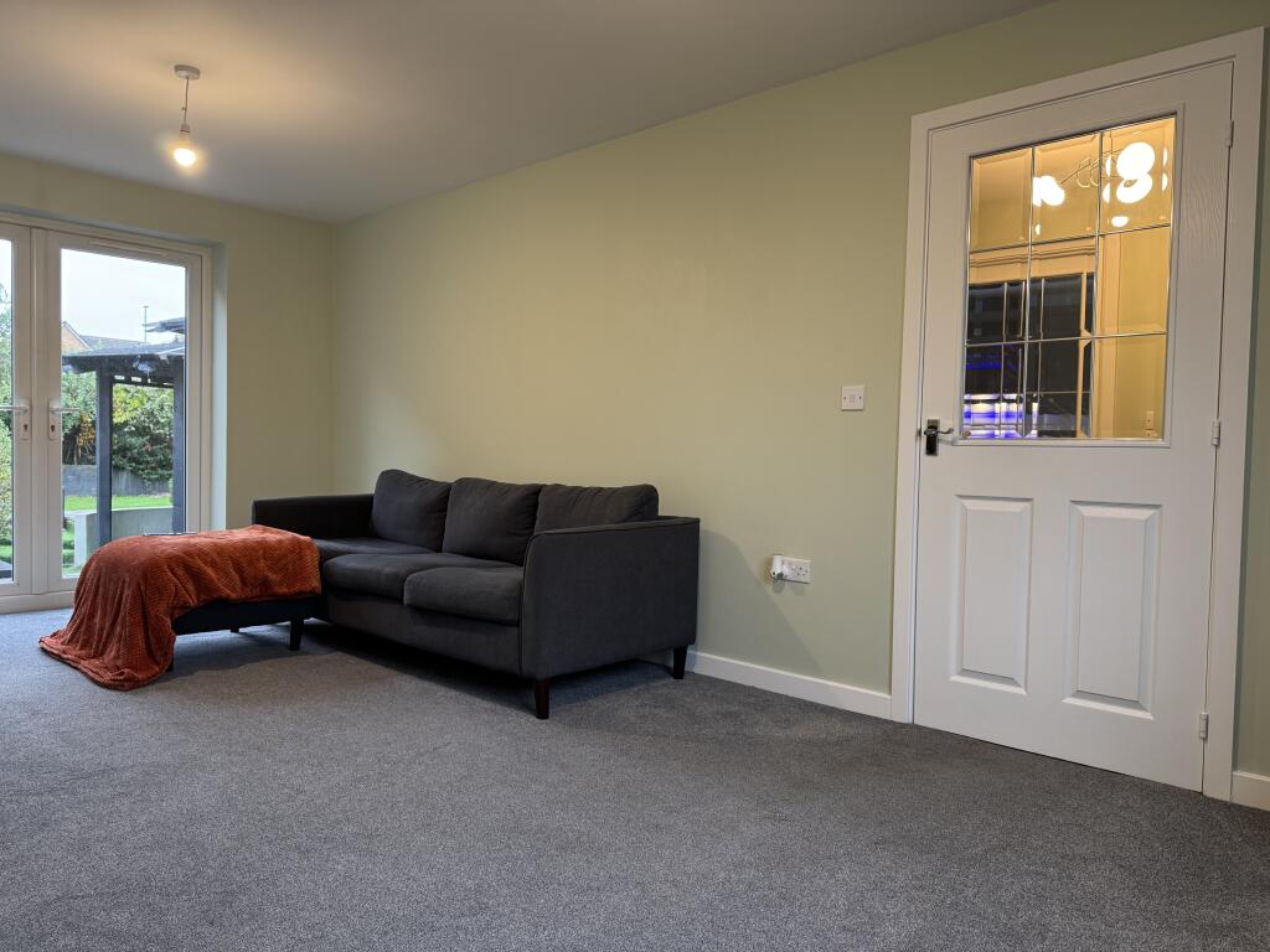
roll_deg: -0.9
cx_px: 635
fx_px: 881
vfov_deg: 56.8
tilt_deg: -1.4
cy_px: 476
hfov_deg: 71.6
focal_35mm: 24
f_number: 1.78
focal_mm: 6.76
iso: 160
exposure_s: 1/50
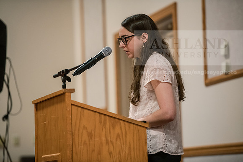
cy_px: 81
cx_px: 122
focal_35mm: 175
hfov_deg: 11.7
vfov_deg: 7.9
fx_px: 1181
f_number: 2.8
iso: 4000
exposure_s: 1/200
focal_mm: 175
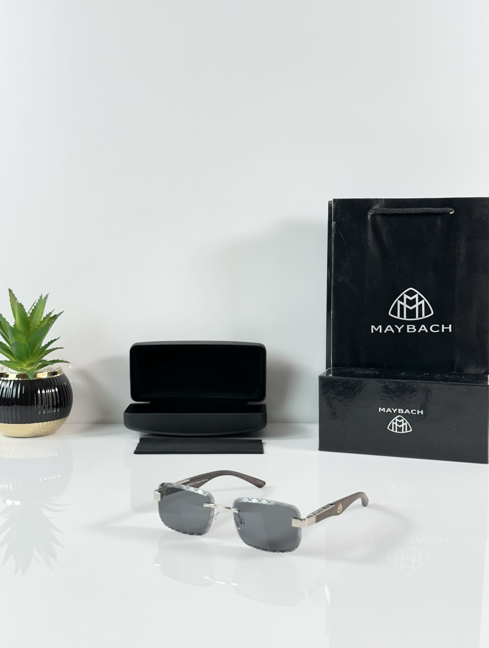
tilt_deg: -6.6
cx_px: 244
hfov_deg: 30.4
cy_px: 324
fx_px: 901
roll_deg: -0.5
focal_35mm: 48
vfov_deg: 39.6
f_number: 1.78
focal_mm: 6.86
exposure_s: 1/100
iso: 80
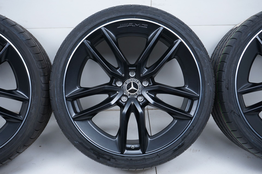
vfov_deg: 29.8
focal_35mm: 45
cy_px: 87
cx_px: 131
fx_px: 327
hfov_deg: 43.6
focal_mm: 45
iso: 250
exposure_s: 1/125
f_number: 8
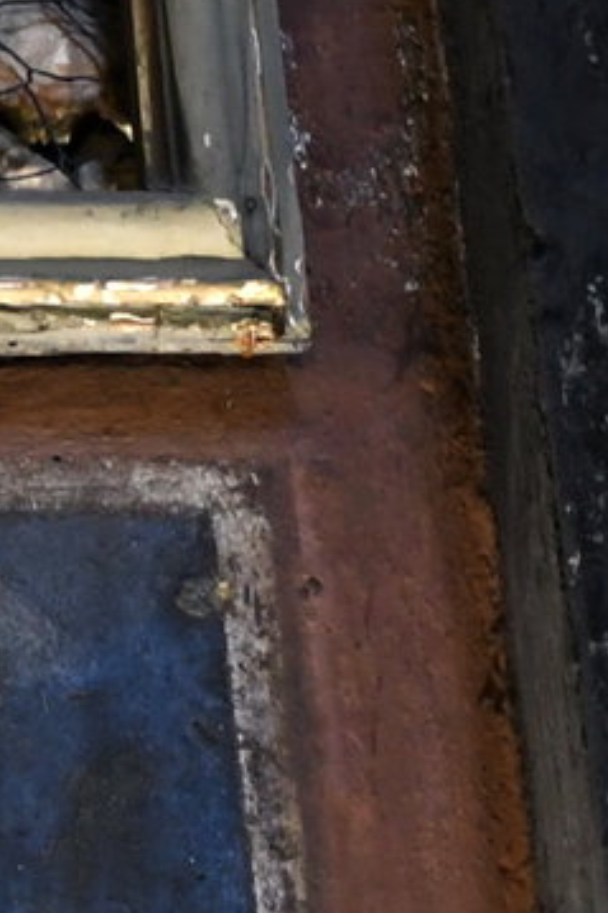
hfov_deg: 3.2
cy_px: 209
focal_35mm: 421
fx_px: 10675
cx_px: -878
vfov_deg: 4.9
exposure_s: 1/13
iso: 1000
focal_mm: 42
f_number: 4.5
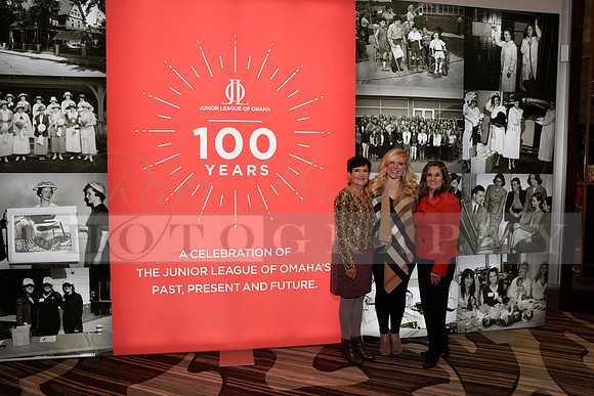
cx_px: 297
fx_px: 396
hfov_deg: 73.7
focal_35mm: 24
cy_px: 198
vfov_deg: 53.2
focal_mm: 24
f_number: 8
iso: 1600
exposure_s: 1/80
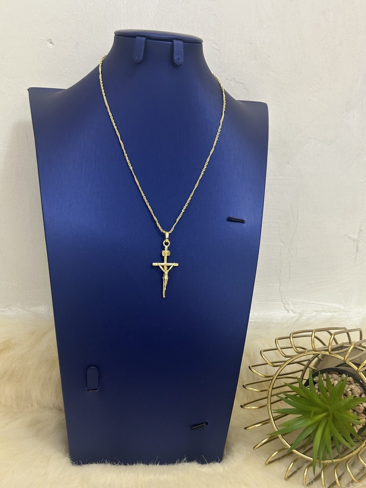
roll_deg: -3.3
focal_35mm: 52
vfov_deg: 36.8
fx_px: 733
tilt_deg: -6.6
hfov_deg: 28.0
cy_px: 258
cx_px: 187
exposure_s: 1/60
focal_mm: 6.86
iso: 160
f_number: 1.78
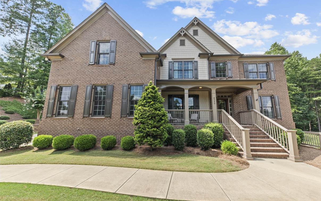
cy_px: 103
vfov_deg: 82.8
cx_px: 170
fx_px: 114
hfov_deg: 109.2
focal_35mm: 13
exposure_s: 1/160
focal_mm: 12
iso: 200
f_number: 11
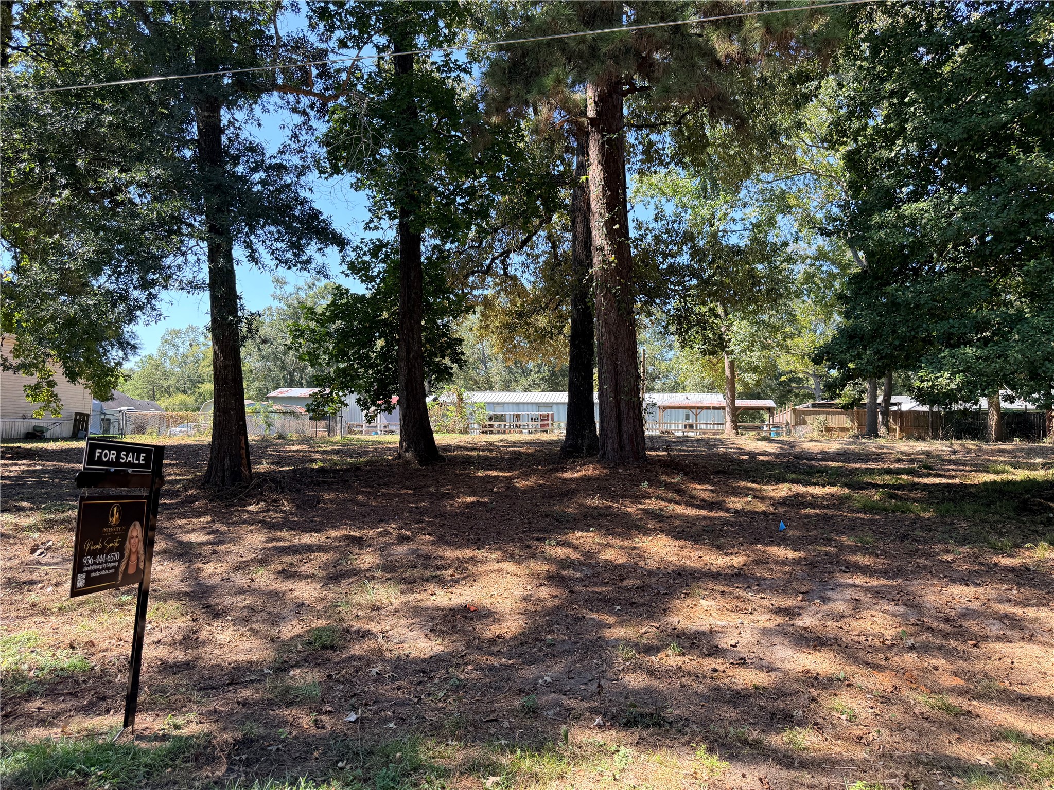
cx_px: 527
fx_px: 731
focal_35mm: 24
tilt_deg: +5.2
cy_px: 395
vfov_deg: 56.8
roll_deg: -1.3
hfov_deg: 71.6
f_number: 1.78
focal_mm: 6.76
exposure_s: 1/1018
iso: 100
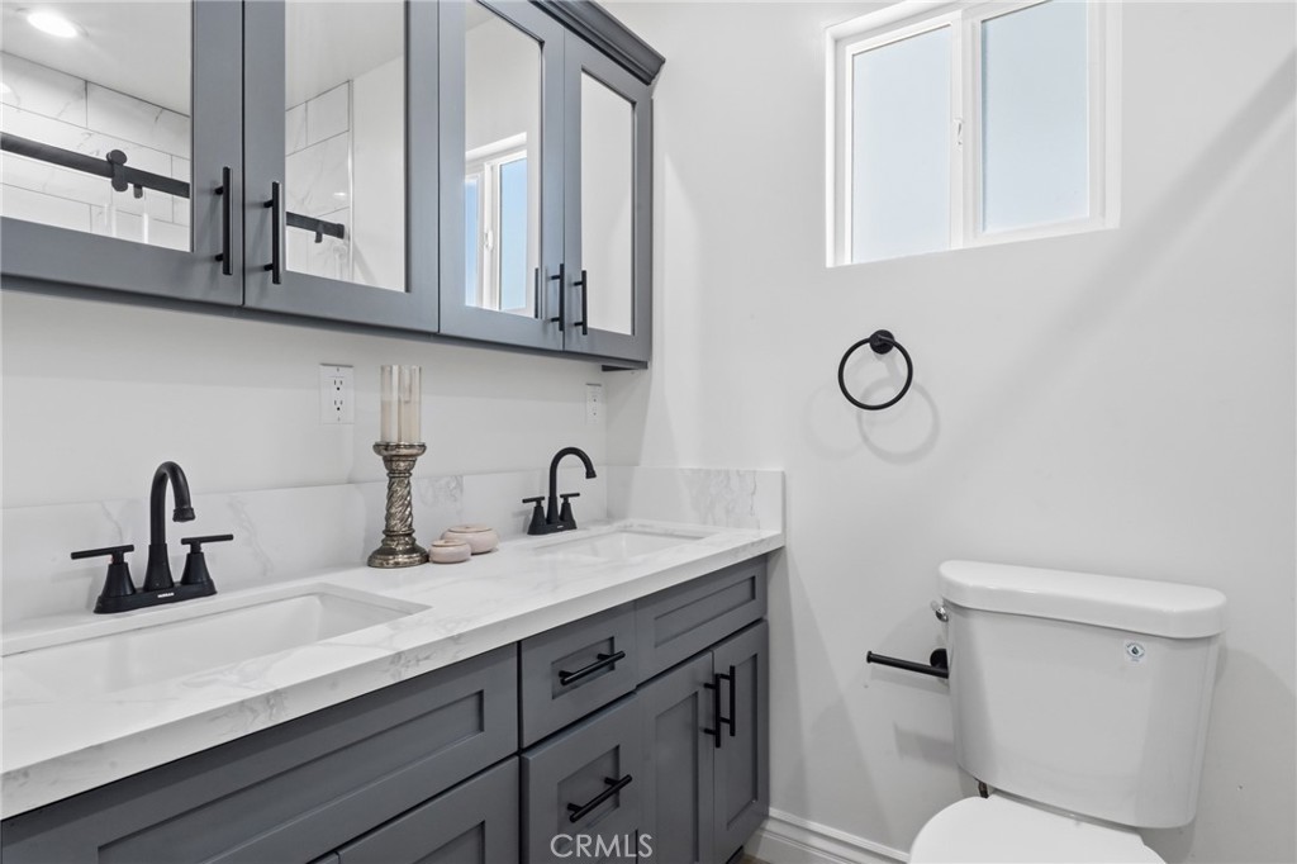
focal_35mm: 18
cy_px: 432
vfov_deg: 67.3
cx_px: 648
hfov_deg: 90.0
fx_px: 648
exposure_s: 1/1.25
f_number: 20
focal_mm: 12
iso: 400
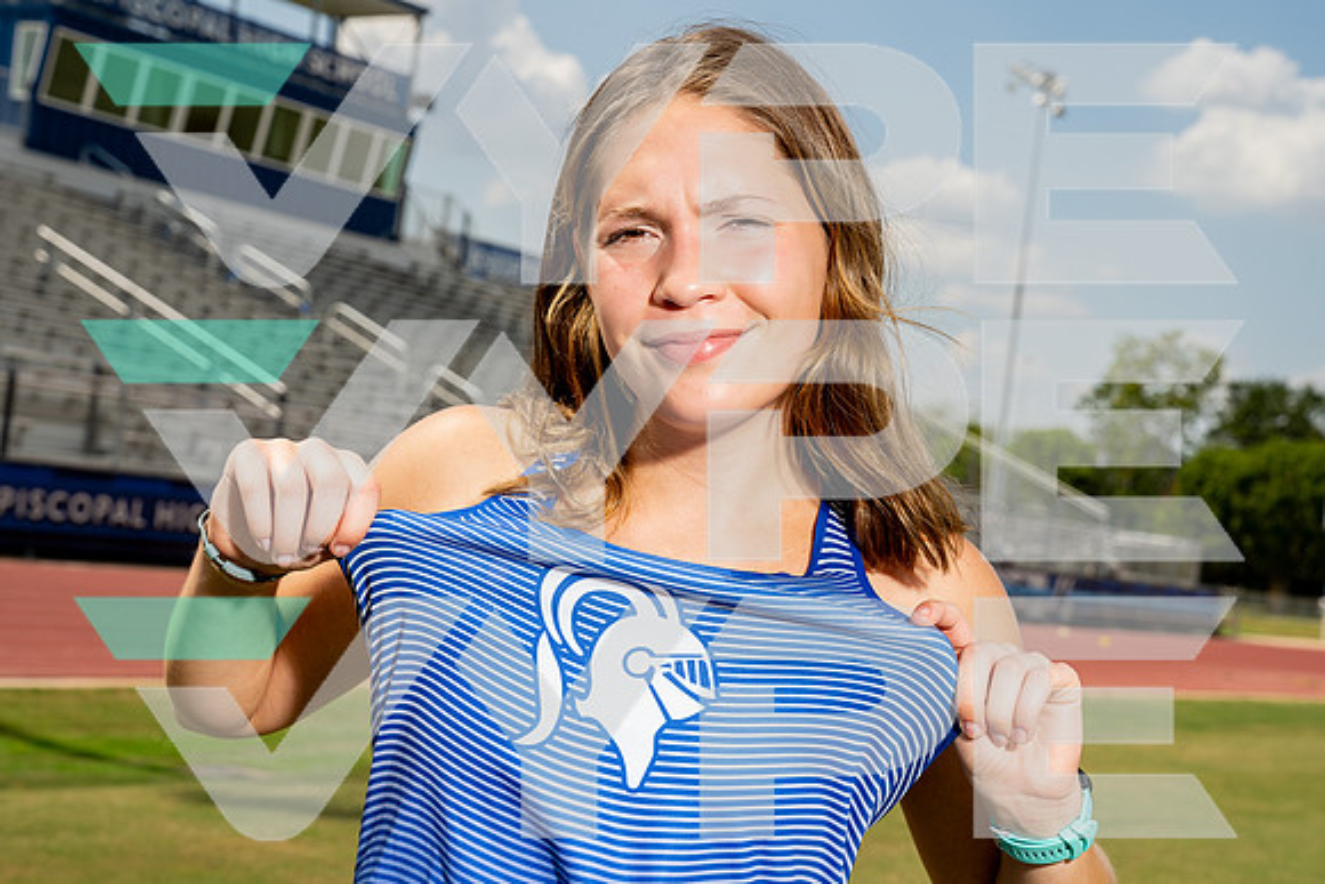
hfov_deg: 30.9
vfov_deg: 20.9
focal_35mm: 65
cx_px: 656
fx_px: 2400
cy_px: 438
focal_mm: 61
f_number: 8
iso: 100
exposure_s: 1/250
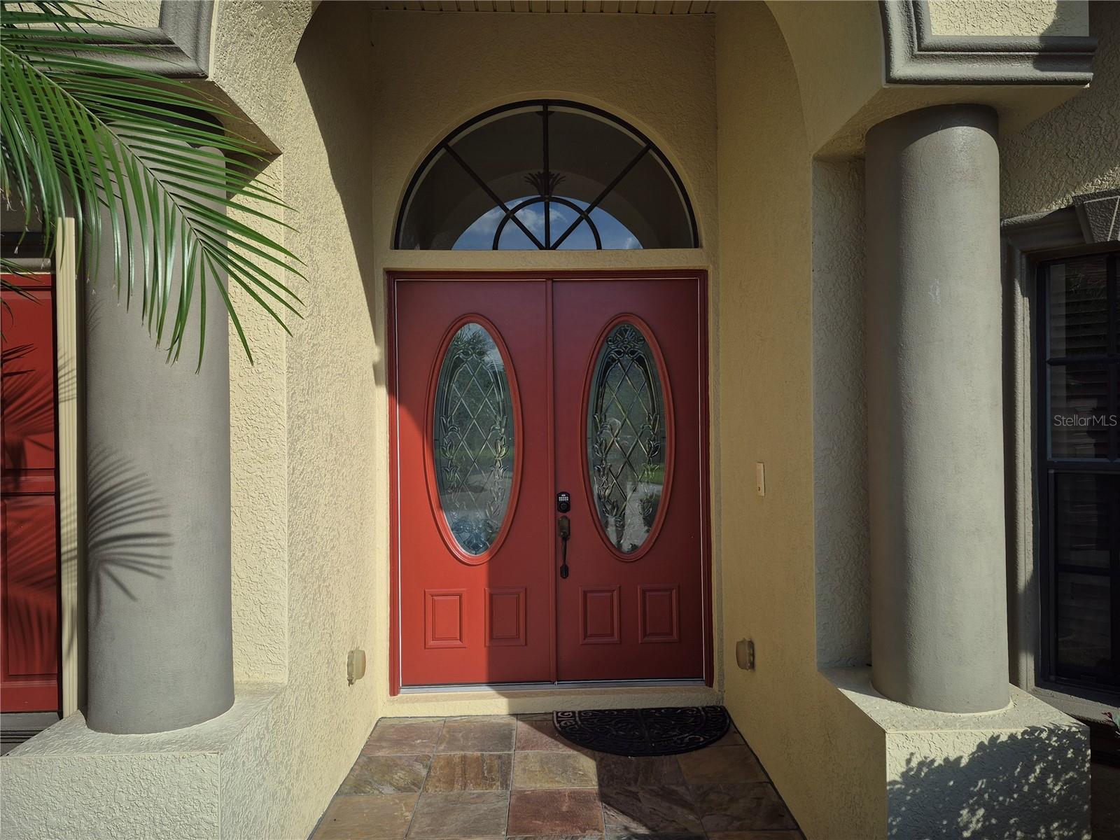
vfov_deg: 58.9
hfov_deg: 73.9
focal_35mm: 23
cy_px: 420
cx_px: 560
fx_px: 744
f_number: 1.8
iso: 25
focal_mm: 5.4
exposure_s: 1/1064
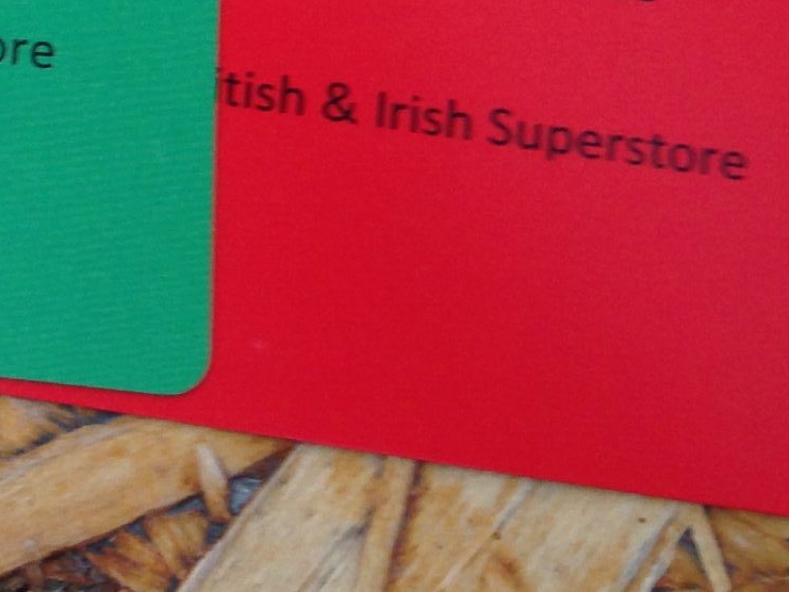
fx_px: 2599
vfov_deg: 12.7
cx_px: -394
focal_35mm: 114
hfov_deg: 15.9
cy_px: -130
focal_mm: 4.12
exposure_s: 1/120
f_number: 2.4
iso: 50
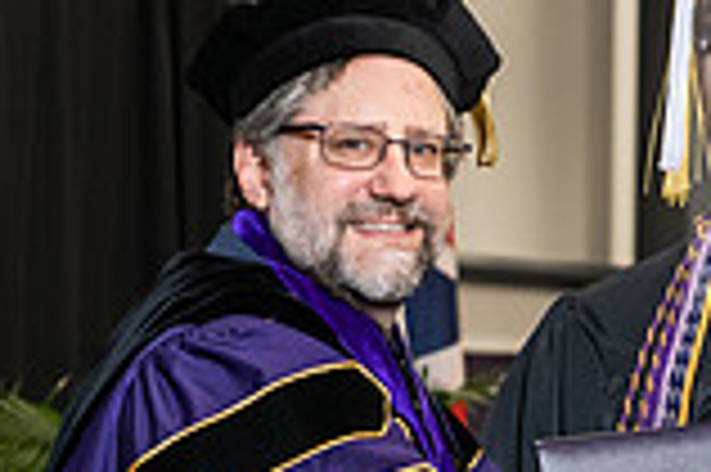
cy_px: 474
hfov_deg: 8.5
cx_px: 554
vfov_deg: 5.6
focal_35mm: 243
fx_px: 4794
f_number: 5
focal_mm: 66
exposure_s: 1/200
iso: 2500
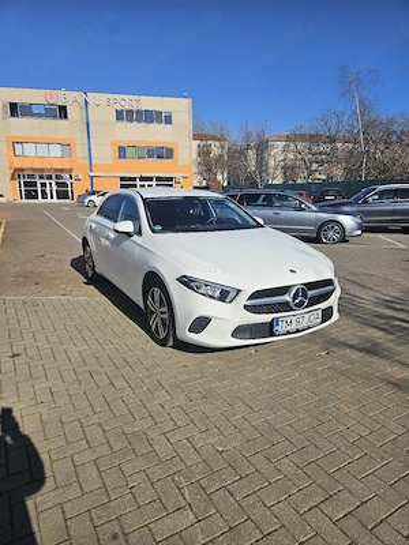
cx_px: 204
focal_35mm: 23
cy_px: 272
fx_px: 362
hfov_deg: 58.9
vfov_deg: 73.9
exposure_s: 1/5000
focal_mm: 5.4
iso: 25
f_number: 1.8
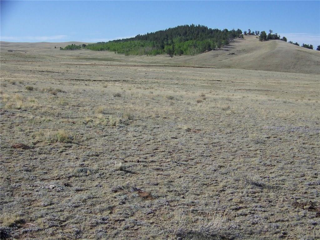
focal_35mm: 62
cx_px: 160
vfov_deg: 23.7
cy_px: 120
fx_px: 573
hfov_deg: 31.2
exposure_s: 1/1000
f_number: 3.2
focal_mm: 10.5
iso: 64
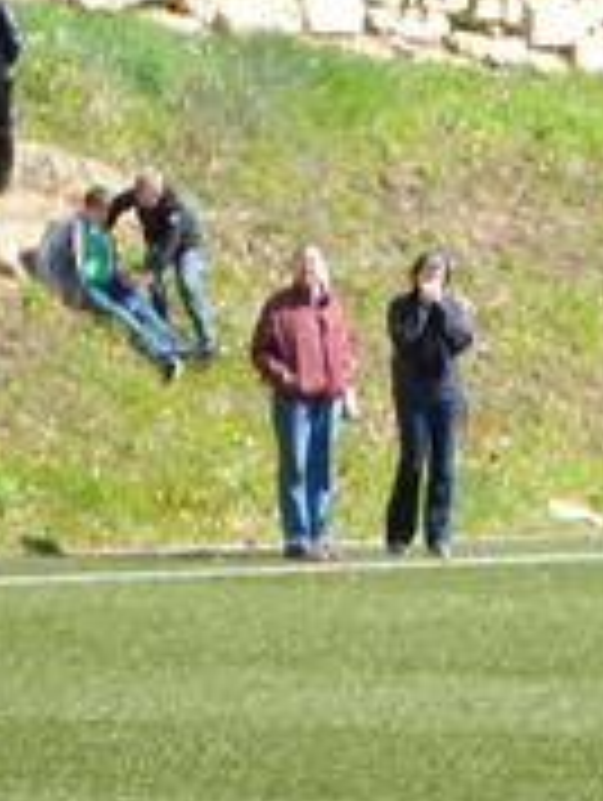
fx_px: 9315
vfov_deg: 4.9
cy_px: 522
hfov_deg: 3.7
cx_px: 1305
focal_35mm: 402
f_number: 5.9
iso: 64
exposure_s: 1/140
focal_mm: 24
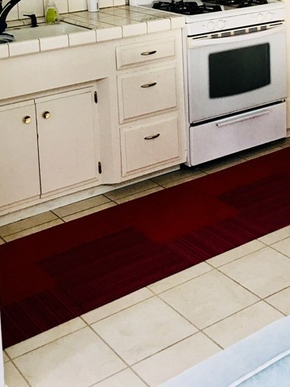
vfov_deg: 29.3
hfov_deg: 23.8
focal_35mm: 61
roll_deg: +1.5
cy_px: -12
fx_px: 682
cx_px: 205
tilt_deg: -6.0
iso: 32
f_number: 2.2
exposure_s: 1/15
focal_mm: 4.15
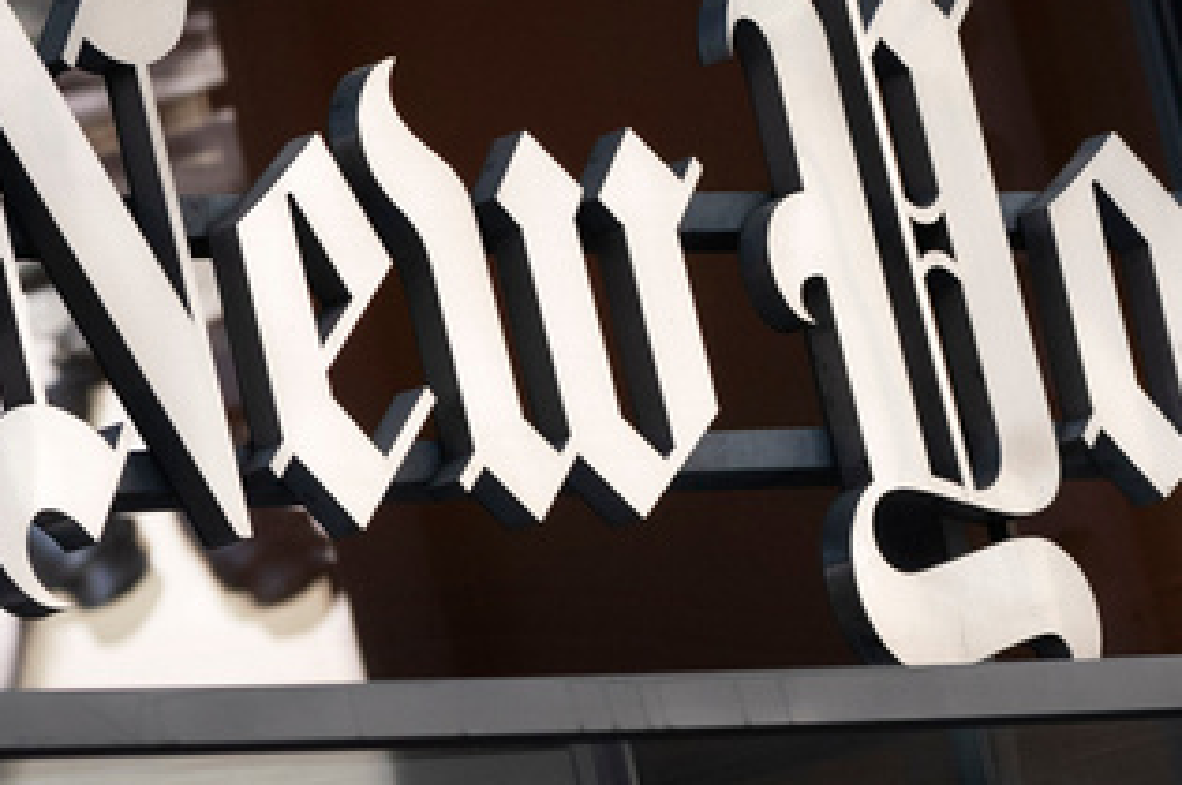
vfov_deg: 3.2
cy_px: 385
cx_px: 673
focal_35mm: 431
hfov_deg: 4.8
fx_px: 14136
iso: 640
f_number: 7.1
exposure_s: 1/400
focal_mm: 133
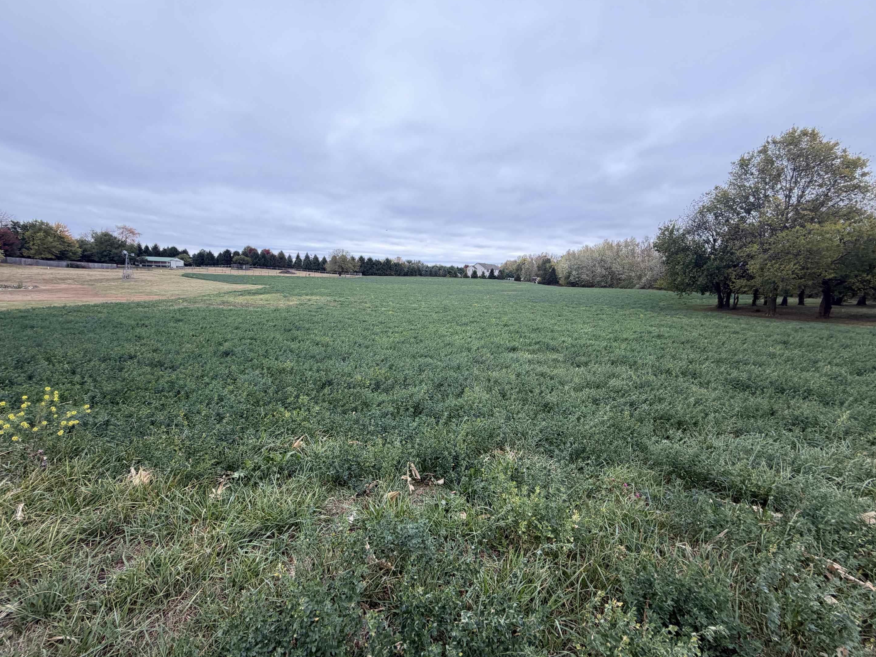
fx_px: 380
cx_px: 434
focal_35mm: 15
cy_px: 309
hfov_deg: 98.2
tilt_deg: -4.7
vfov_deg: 81.7
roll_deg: -1.1
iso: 80
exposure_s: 1/121
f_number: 2.2
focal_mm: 2.22
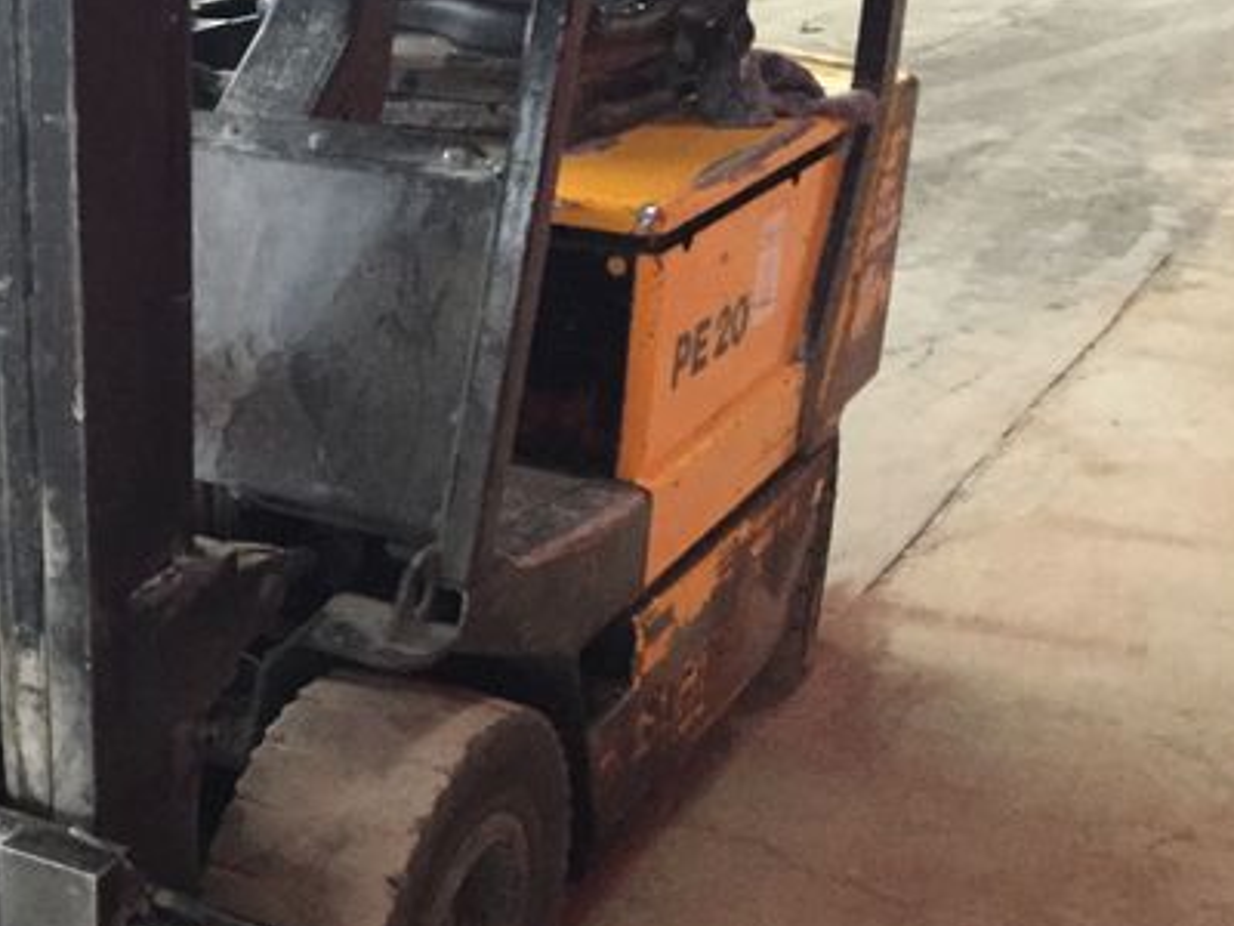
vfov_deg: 25.2
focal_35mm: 58
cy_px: 565
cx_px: 86
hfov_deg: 31.4
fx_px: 2068
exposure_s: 1/15
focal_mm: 4.15
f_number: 2.2
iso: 400
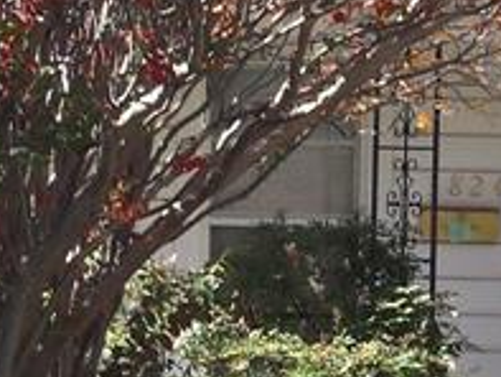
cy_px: 357
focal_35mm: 280
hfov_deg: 6.9
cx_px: 938
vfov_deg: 5.3
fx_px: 4055
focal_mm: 9.9
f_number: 4.1
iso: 80
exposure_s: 1/180
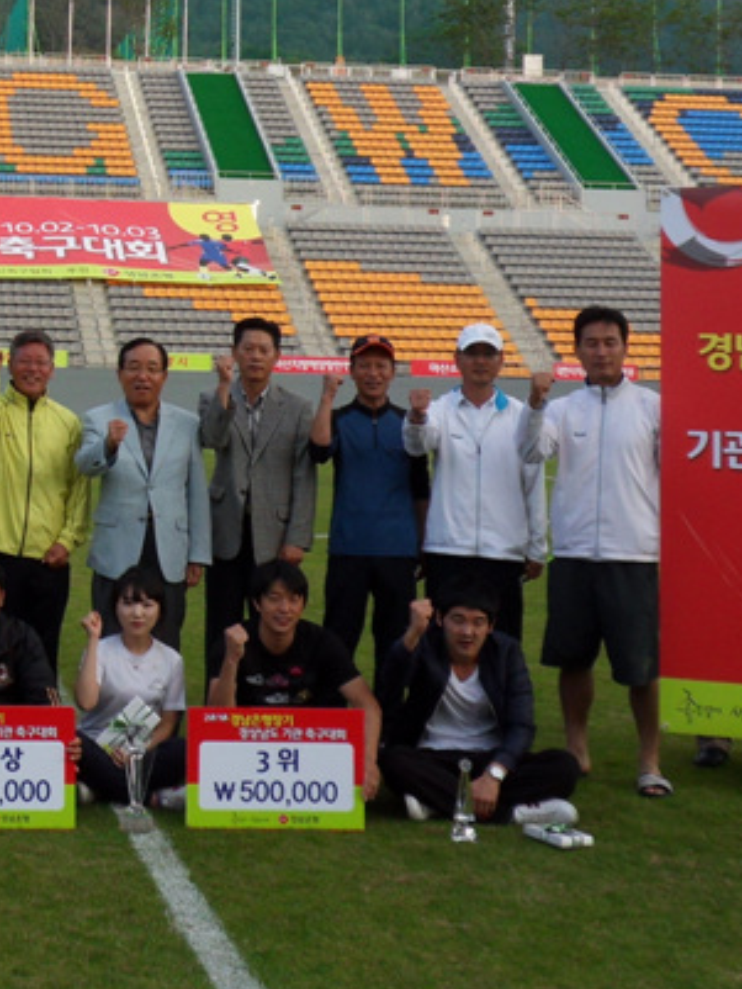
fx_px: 1942
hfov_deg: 20.7
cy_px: 232
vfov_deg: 28.1
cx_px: -43
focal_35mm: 68
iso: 80
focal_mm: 5.6
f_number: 3.7
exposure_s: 1/350
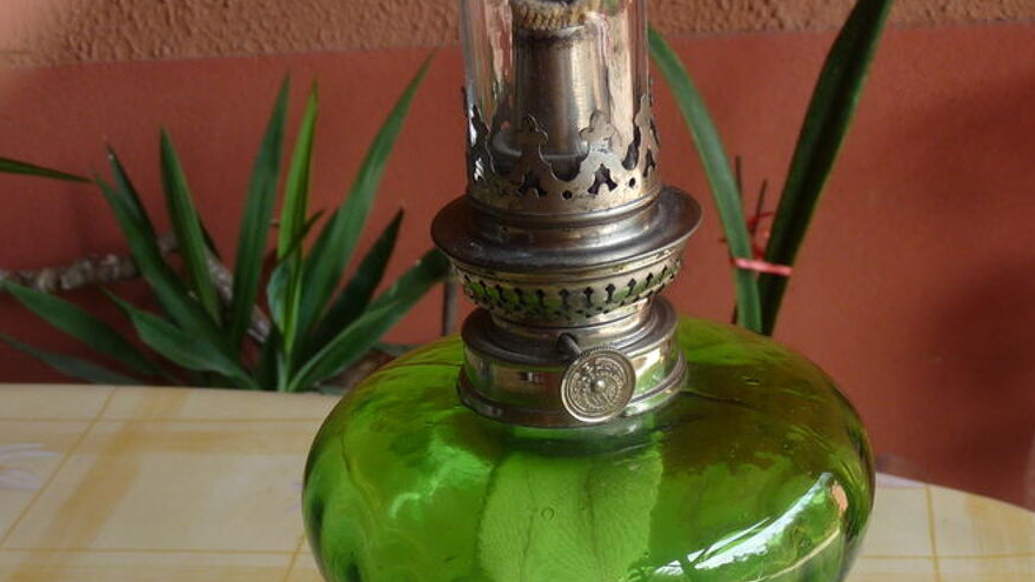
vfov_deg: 16.3
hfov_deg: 29.7
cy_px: 692
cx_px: 534
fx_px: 1949
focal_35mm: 71
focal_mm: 7.1
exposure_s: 1/30
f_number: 4
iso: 100
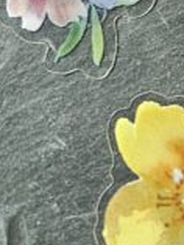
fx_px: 828
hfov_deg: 12.5
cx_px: 196
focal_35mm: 117
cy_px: -170
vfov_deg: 15.0
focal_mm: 5.4
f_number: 1.8
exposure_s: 1/100
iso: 640
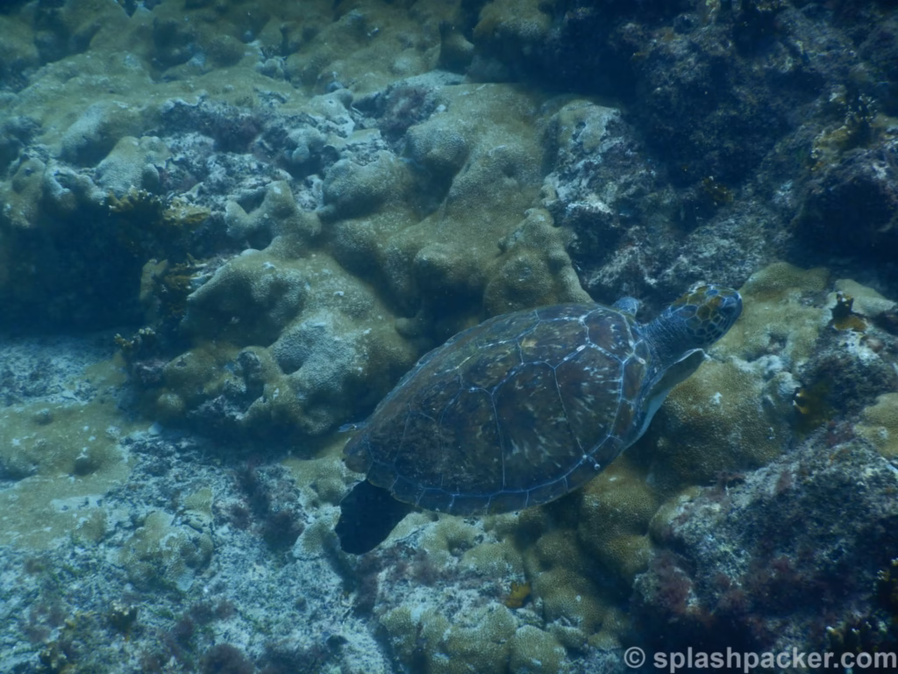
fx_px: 1141
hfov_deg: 42.9
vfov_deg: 32.9
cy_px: 337
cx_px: 449
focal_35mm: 44
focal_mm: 7.8
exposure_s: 1/320
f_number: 4.3
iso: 125
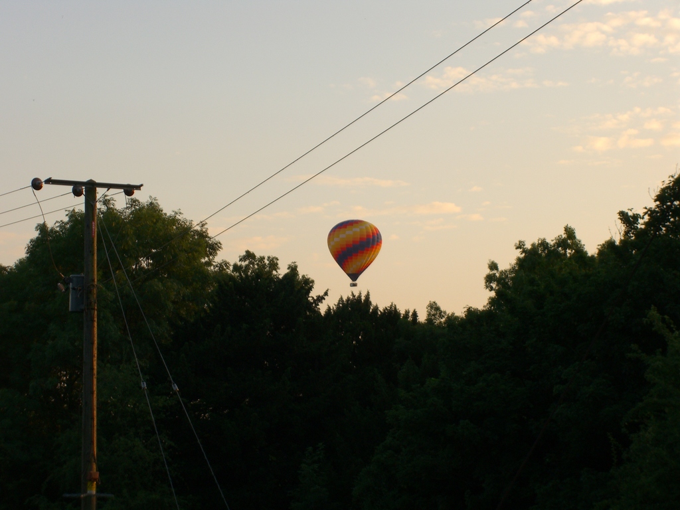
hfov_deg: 17.3
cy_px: 255
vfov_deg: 13.0
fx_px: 2239
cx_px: 340
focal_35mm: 114
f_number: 5.1
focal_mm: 23.7
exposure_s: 1/160
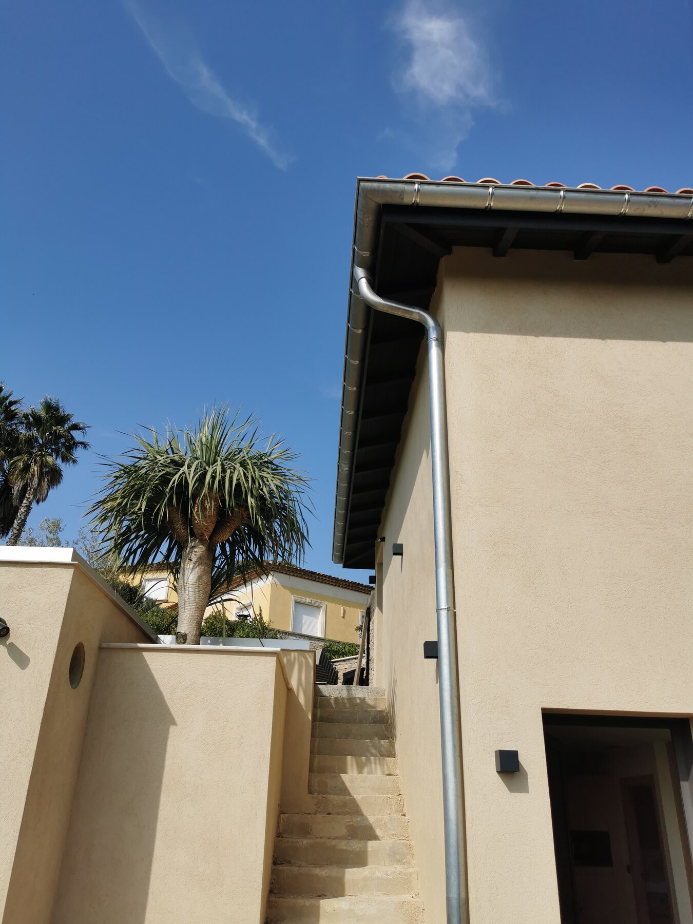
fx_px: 721
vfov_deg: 65.3
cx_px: 346
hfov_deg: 51.4
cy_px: 462
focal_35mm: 27
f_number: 1.6
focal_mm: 5.56
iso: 50
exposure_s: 1/4098
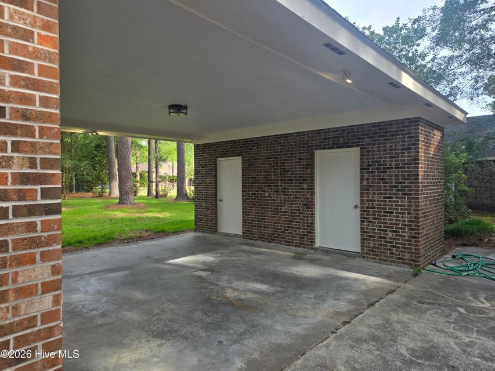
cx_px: 248
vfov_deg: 58.9
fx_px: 329
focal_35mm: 23
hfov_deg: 73.9
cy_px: 186
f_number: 1.8
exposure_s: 1/1145
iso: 80
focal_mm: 5.4
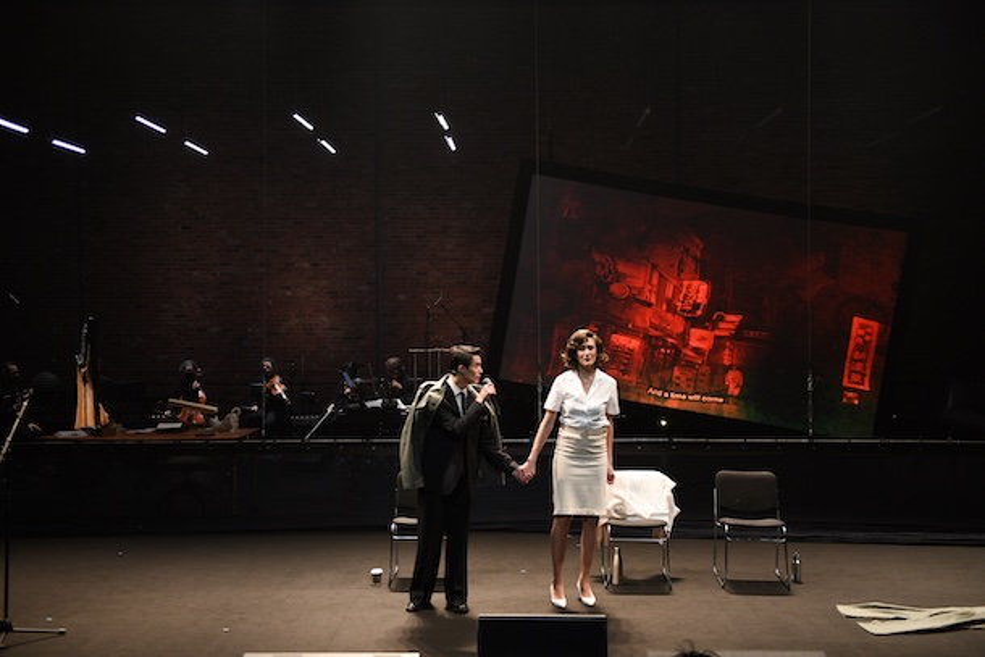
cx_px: 492
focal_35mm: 44
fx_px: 1204
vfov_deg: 30.5
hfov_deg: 44.5
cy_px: 328
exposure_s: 1/640
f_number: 4
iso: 3200
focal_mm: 44
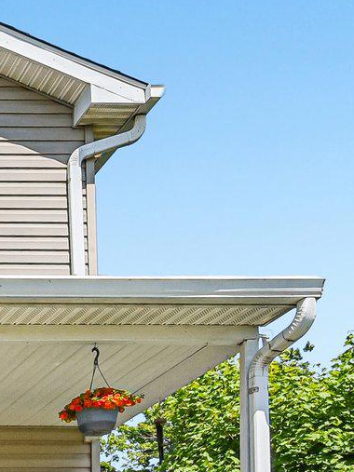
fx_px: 900
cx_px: -274
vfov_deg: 27.0
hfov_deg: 18.0
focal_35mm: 66
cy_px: 520
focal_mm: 17
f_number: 8
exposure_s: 1/2000
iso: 400
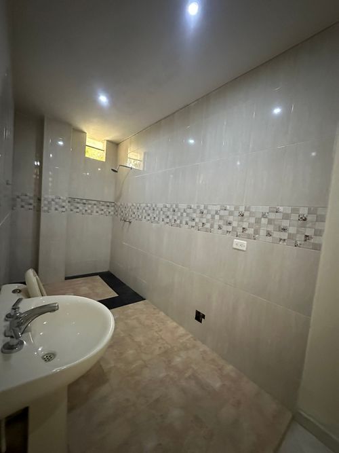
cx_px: 170
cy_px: 226
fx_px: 183
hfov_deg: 85.7
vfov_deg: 102.1
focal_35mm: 14
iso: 1250
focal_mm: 2.22
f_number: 2.2
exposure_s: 1/40
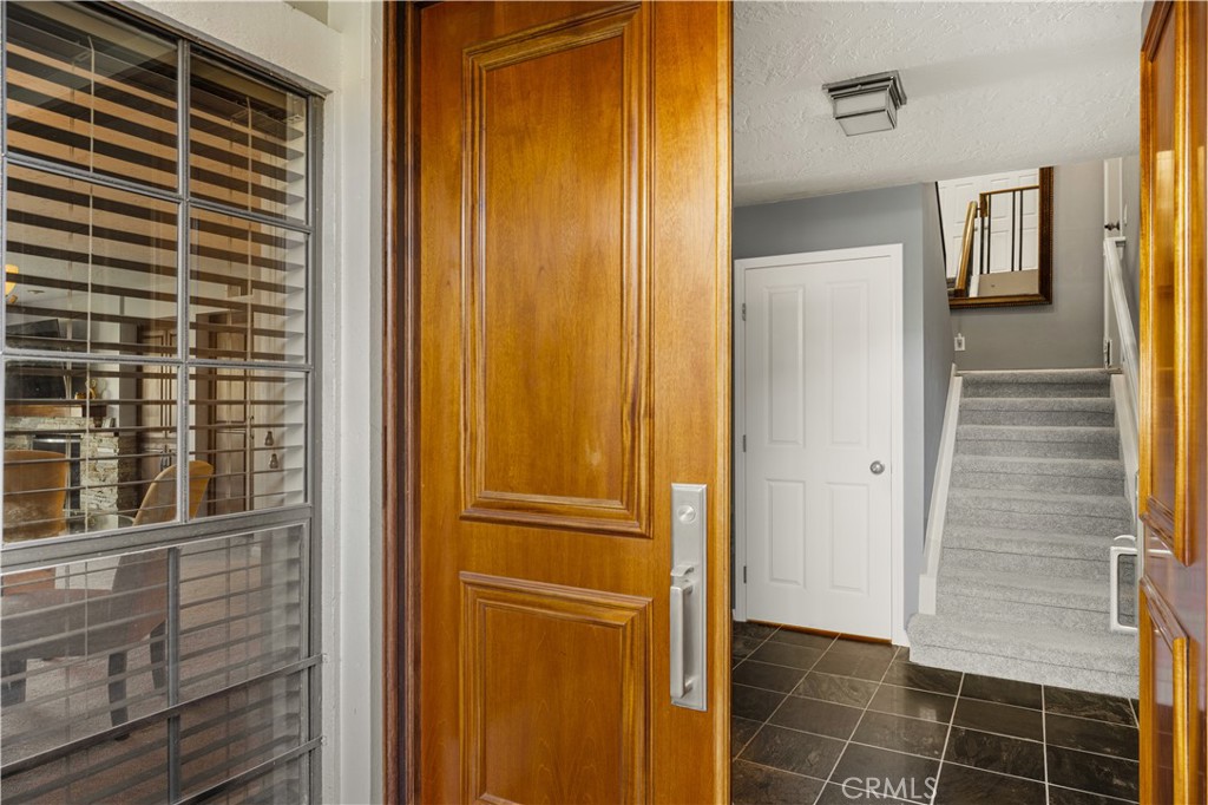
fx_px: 654
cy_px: 402
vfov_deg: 63.2
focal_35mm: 20
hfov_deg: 85.4
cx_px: 604
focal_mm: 19.5
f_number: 6.3
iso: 100
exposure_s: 1/1.25
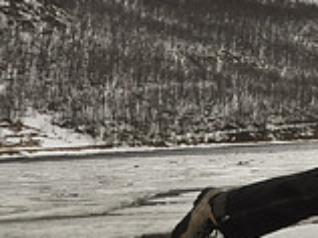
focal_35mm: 106
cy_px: 57
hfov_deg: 16.5
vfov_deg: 13.9
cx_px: 513
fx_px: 972
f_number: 11
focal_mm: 20
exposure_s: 1/250
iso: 800
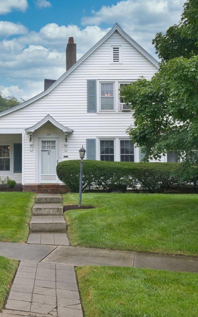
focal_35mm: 45
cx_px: 49
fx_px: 388
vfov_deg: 44.4
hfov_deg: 28.2
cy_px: 159
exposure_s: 1/30
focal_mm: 29
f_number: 10
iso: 100
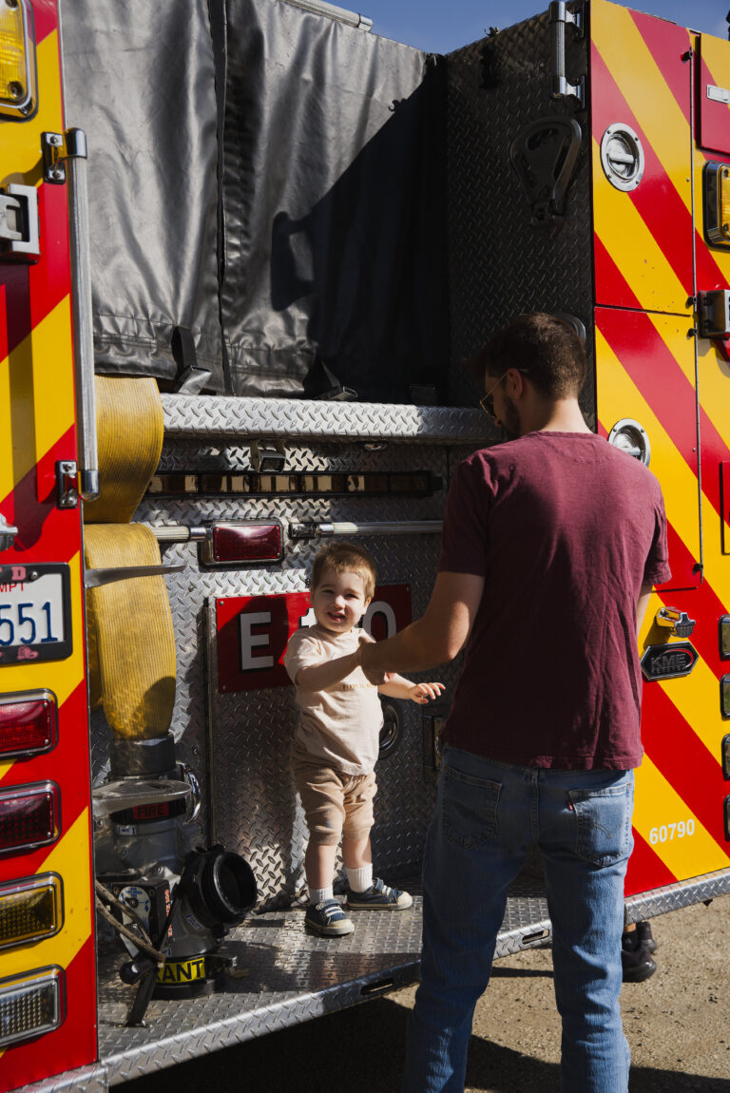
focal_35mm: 44
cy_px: 546
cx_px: 365
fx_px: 1346
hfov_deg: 30.4
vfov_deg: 44.2
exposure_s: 1/2000
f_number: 4.5
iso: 400
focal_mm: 44.3
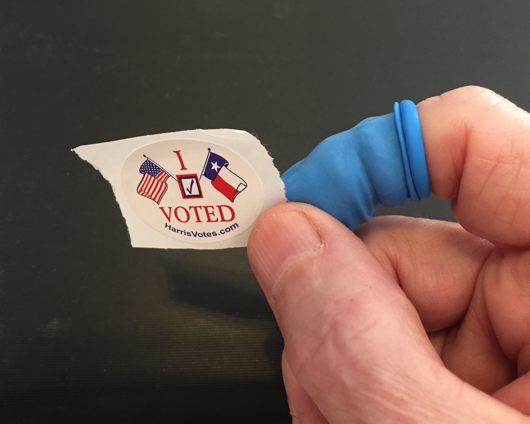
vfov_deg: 47.1
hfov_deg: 57.2
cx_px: 275
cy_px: 209
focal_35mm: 31
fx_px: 486
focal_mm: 4.15
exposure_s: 1/30
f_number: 2.2
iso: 200
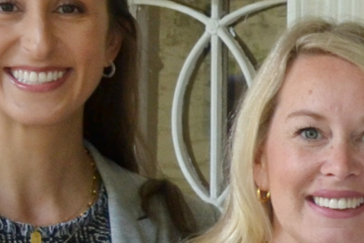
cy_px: 170
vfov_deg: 6.4
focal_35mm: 215
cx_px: 1087
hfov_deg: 8.2
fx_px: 2174
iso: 400
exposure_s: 1/60
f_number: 3.5
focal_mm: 18
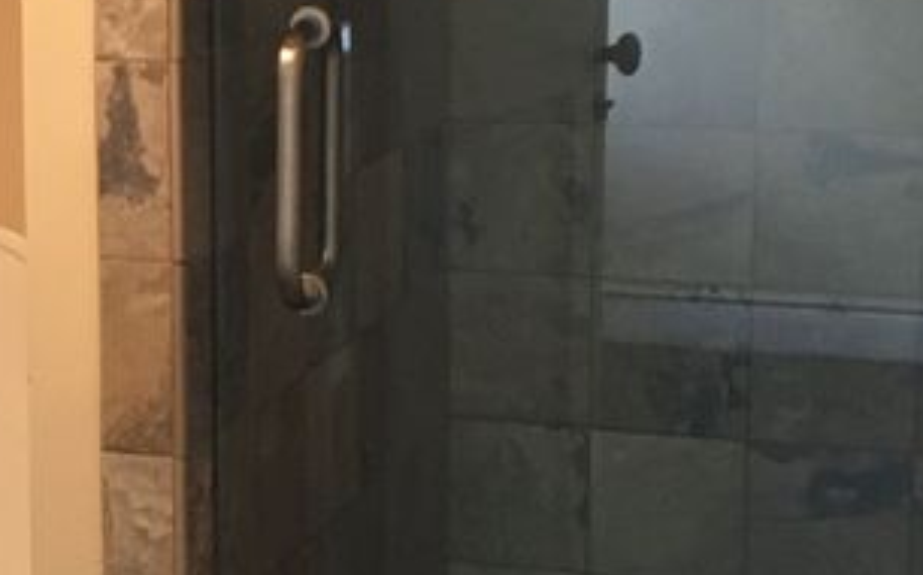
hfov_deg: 18.6
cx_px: -30
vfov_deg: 12.0
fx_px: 2739
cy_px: 281
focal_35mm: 109
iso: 160
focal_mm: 4.15
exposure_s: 1/30
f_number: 2.2
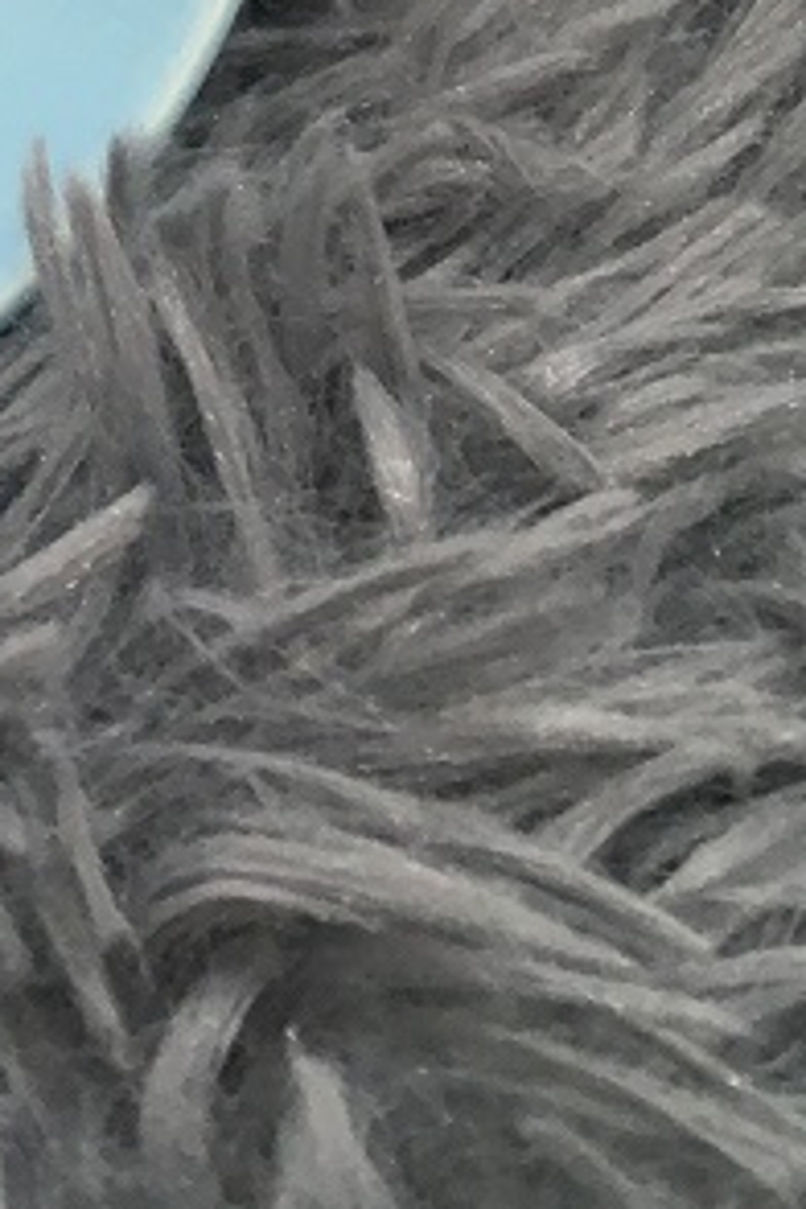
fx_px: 4130
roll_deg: +1.1
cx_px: -633
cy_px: -736
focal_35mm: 123
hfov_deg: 10.5
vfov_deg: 15.1
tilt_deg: -19.6
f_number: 2.2
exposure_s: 1/33
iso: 80
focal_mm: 4.15
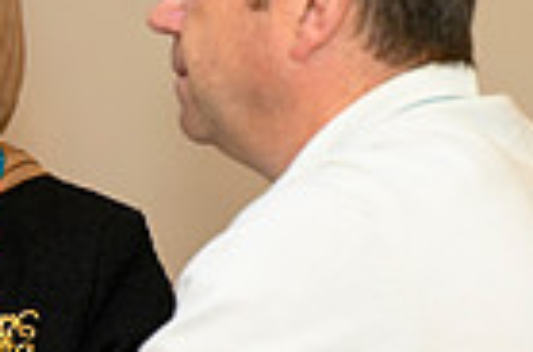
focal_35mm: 300
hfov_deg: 6.8
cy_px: 182
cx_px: -332
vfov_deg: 4.6
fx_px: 4432
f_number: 4
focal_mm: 70
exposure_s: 1/160
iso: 1250
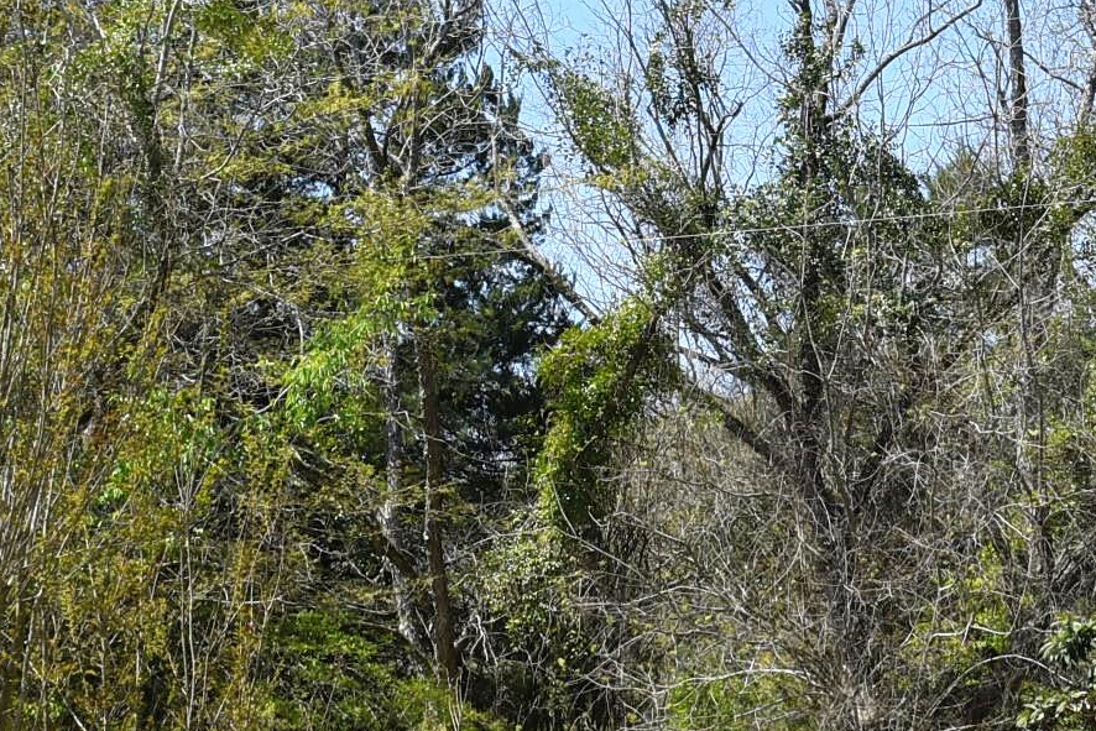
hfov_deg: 16.1
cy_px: 125
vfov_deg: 10.8
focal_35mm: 127
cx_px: 844
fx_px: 3857
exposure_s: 1/400
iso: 200
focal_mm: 25
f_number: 10
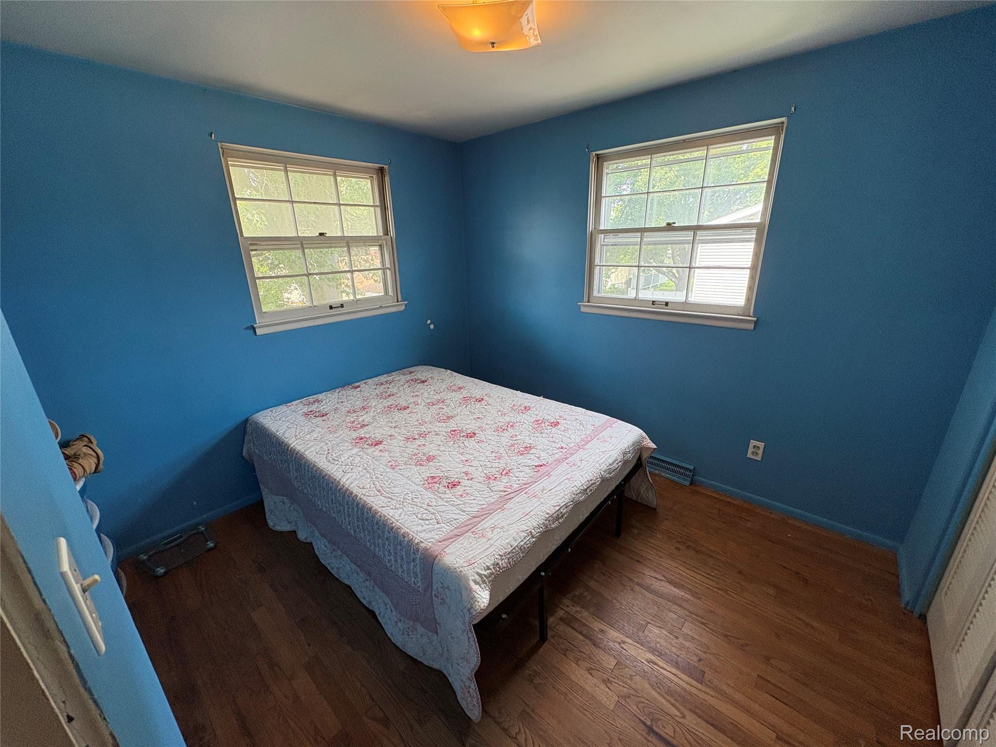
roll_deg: +1.9
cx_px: 498
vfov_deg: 85.7
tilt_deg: -17.4
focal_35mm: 14
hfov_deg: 102.1
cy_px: 374
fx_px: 403
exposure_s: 1/120
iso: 160
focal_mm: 2.22
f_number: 2.2
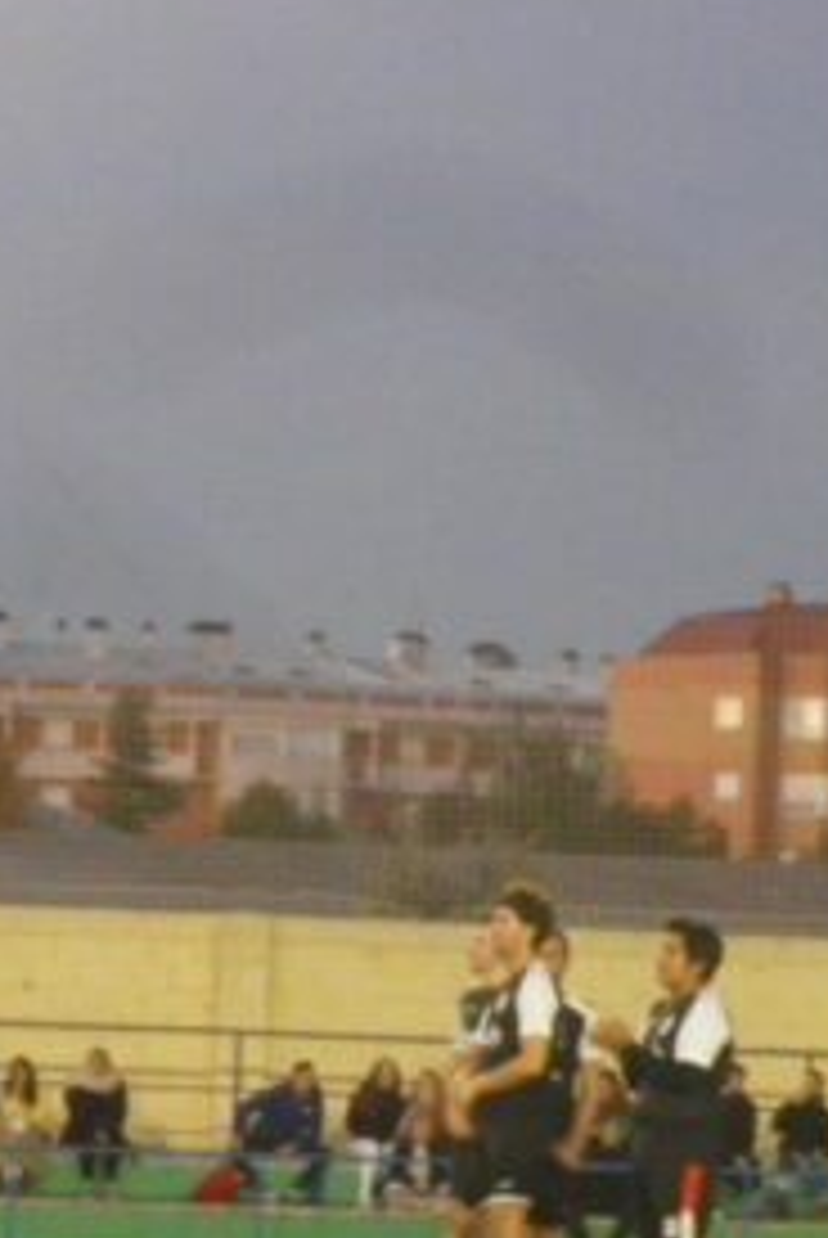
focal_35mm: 209
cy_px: 846
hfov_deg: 6.6
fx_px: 7192
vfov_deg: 9.8
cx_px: 526
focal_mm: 16.4
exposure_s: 1/15
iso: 800
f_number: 5
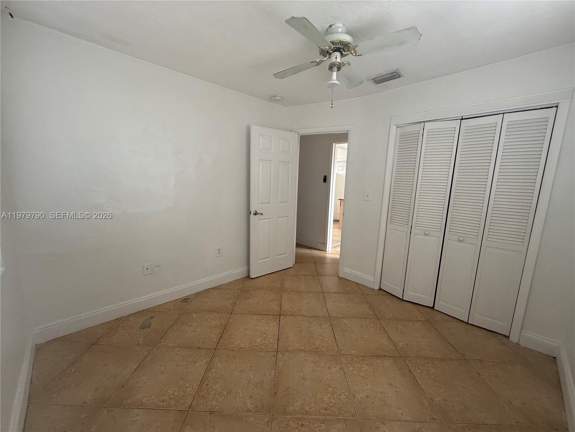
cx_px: 288
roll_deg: -1.7
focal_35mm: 14
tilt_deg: -9.1
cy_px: 216
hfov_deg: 102.1
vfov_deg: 85.7
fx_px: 233
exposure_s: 1/99
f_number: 2.2
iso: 320
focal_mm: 2.22
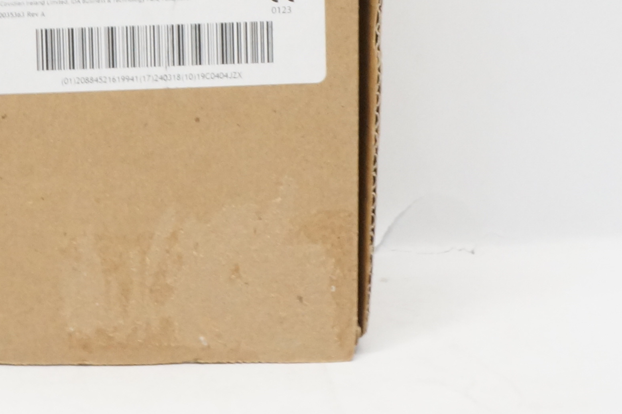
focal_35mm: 85
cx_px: 142
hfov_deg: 23.6
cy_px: -139
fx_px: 1467
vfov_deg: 15.2
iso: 1600
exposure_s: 1/13
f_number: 18
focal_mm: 18
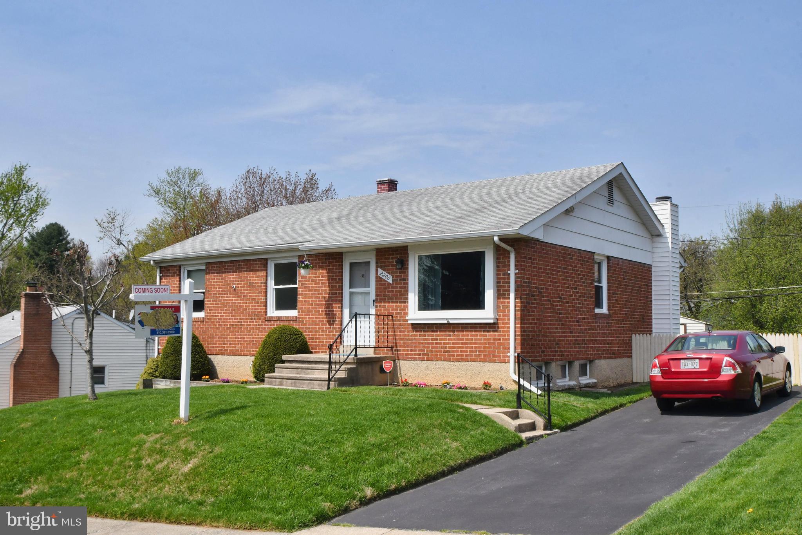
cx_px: 401
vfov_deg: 36.9
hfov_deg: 53.1
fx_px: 802
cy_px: 268
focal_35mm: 36
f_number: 18
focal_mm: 24
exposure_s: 1/320
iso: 400
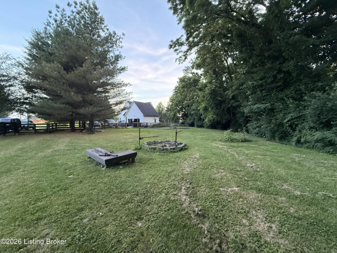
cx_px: 168
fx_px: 136
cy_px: 126
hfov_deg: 102.1
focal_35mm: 14
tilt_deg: -1.9
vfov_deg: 85.7
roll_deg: -0.7
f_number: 2.2
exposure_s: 1/73
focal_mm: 2.22
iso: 320
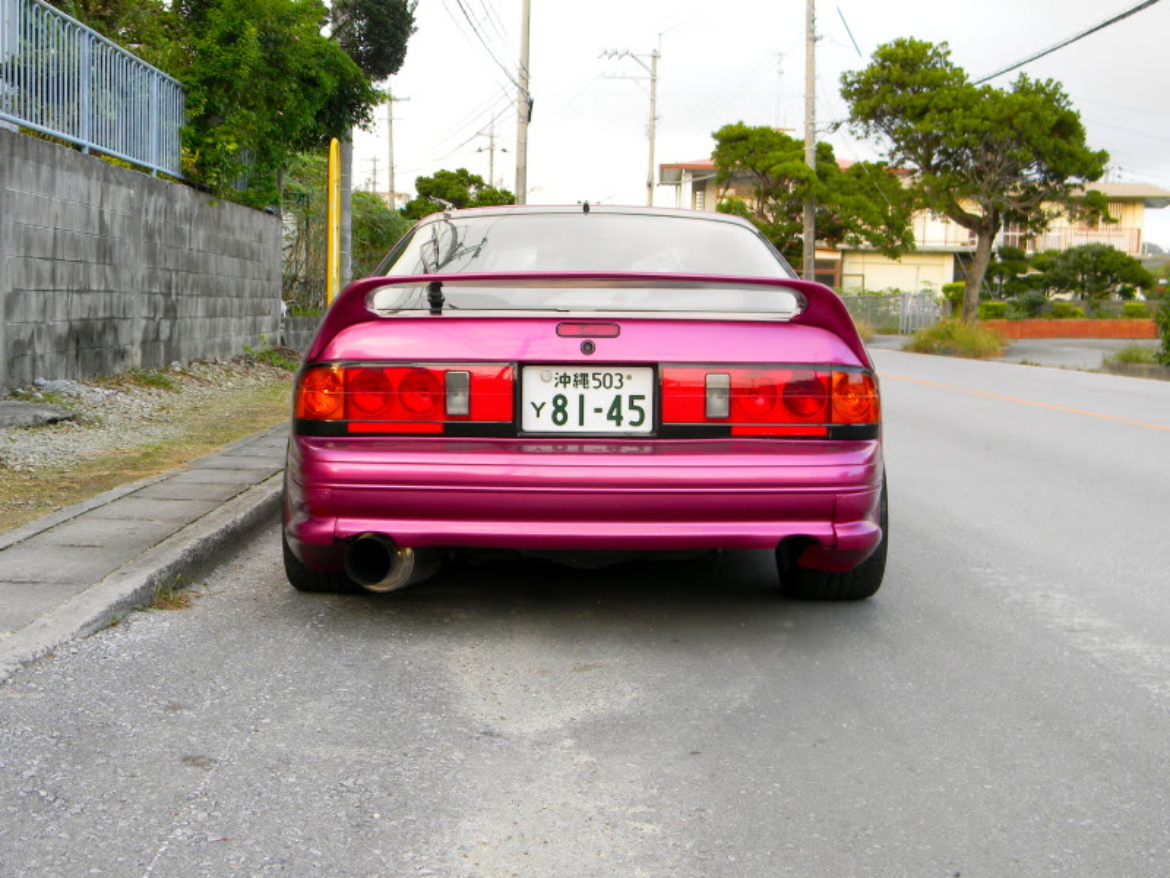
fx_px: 1386
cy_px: 439
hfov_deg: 45.8
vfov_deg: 35.1
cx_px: 585
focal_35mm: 41
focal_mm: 7.3
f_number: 3.8
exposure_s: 1/43
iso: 80
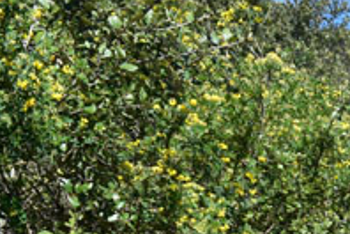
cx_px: 691
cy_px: 425
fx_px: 1060
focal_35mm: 109
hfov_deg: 15.3
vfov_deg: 11.6
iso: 400
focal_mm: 18
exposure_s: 1/400
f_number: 13
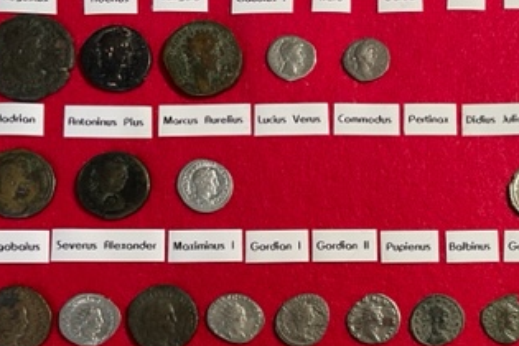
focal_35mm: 55
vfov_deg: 24.3
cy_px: 260
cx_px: 479
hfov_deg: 34.0
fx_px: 793
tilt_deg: -86.5
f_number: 1.6
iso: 100
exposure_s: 1/60
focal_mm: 4.2
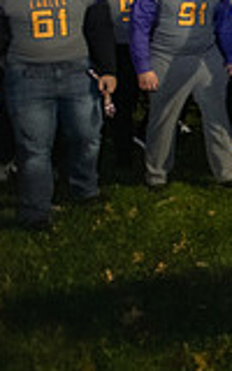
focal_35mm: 63
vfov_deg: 30.0
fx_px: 637
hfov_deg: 12.9
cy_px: -8
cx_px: 619
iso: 6400
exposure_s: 1/60
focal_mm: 17
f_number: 3.2
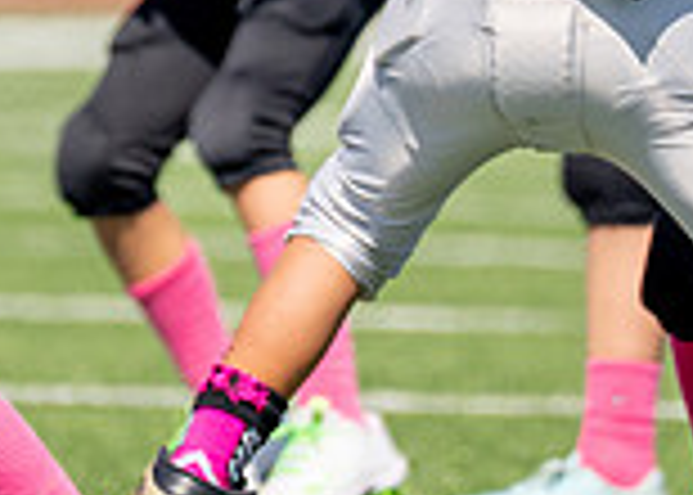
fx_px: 20312
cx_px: 148
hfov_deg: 2.0
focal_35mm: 1032
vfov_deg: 1.4
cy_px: -337
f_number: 2.8
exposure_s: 1/5000
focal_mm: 200
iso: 200
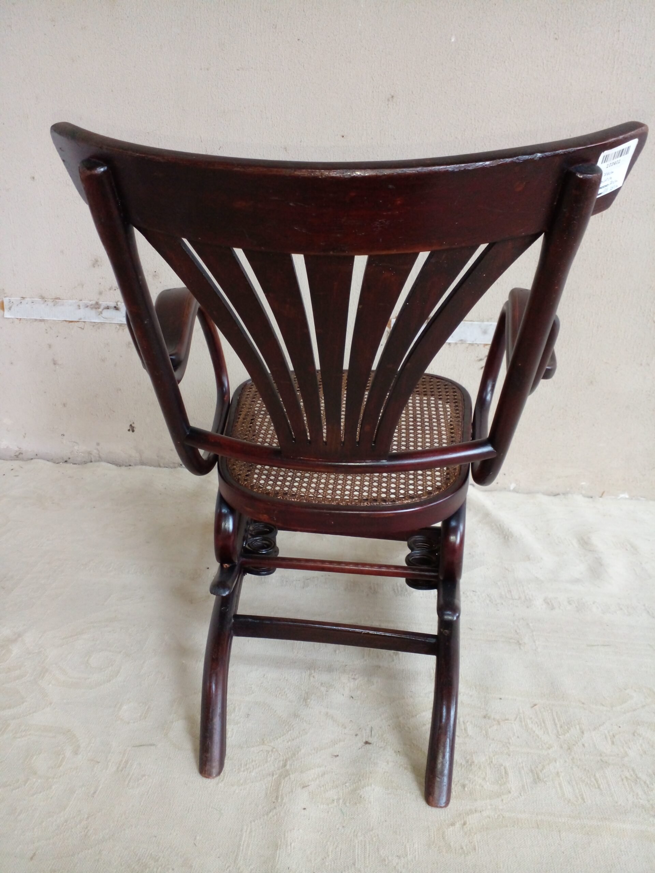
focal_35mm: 27
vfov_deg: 65.3
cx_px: 328
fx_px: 681
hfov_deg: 51.4
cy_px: 436
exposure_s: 1/50
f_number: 1.9
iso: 160
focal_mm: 3.6
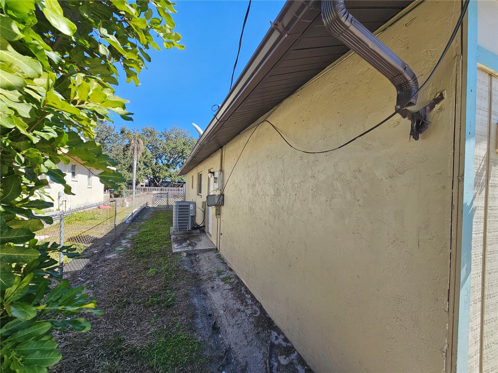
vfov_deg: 89.9
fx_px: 187
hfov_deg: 106.2
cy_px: 186
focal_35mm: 13
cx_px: 249
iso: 50
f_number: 2.2
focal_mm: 2.2
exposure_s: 1/937
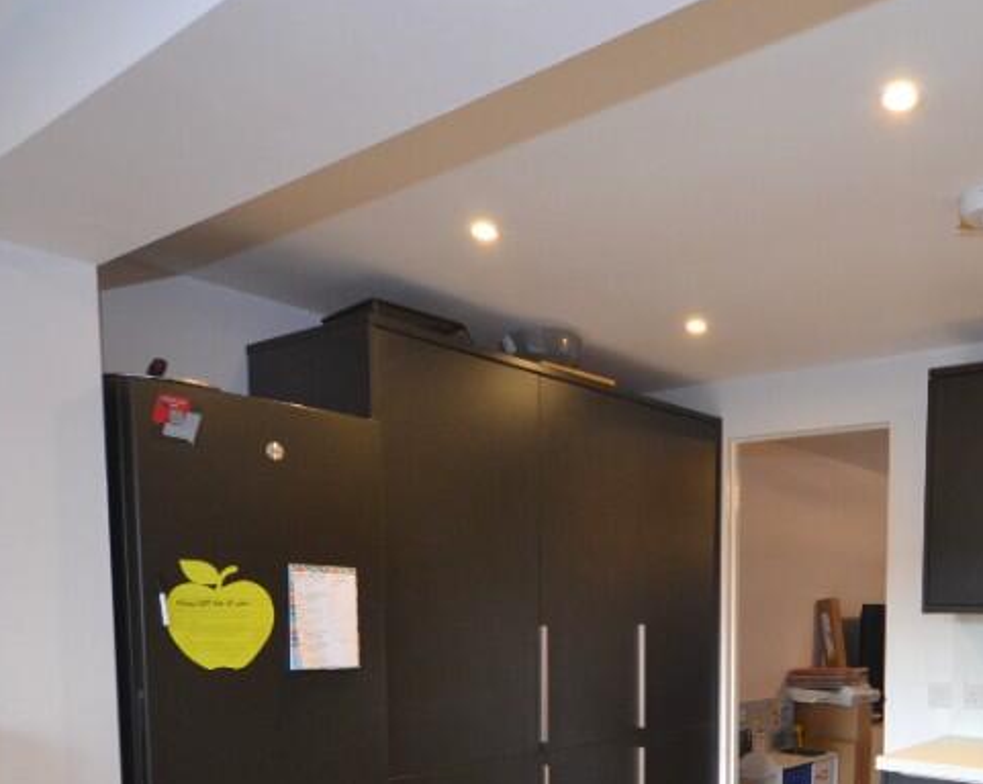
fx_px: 872
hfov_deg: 56.1
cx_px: 732
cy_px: 677
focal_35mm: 30
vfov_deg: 44.9
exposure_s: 1/60
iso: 560
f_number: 4
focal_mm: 10
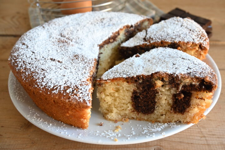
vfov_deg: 34.2
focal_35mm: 39
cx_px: 112
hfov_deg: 49.6
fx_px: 244
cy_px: 75
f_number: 6.3
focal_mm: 26
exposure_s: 1/15
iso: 320
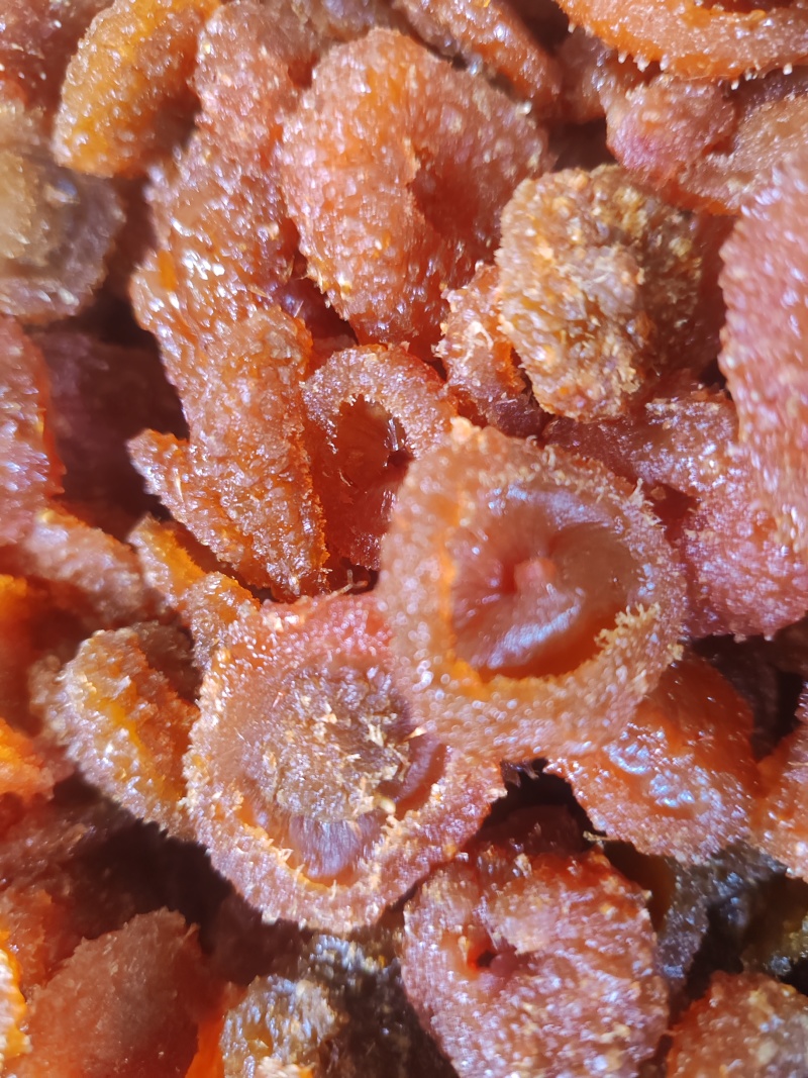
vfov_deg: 65.3
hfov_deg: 51.3
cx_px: 404
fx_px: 840
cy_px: 539
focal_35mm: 27
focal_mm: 6.14
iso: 3200
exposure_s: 1/50
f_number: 1.8
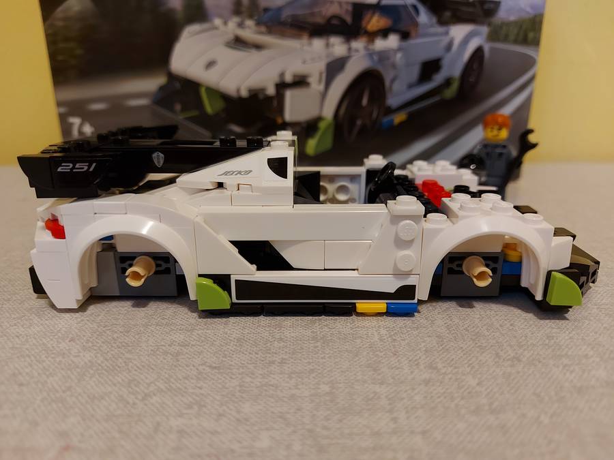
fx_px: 426
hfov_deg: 71.6
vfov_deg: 56.8
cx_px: 307
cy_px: 230
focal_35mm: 24
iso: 250
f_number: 1.8
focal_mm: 5.23
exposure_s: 1/33
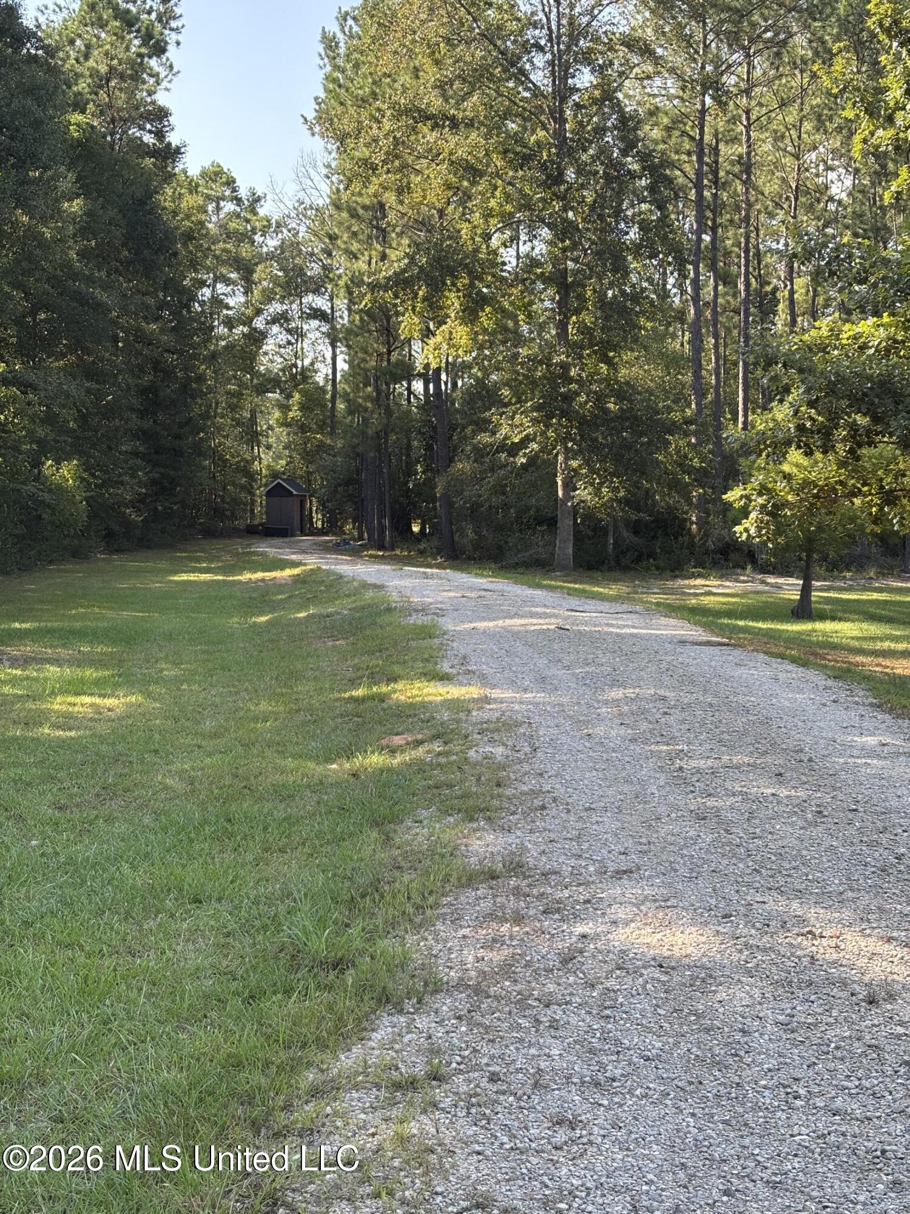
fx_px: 1823
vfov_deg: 36.8
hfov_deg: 28.0
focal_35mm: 52
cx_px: 455
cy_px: 607
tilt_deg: -2.7
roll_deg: -0.9
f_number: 1.6
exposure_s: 1/339
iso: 32
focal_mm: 5.96
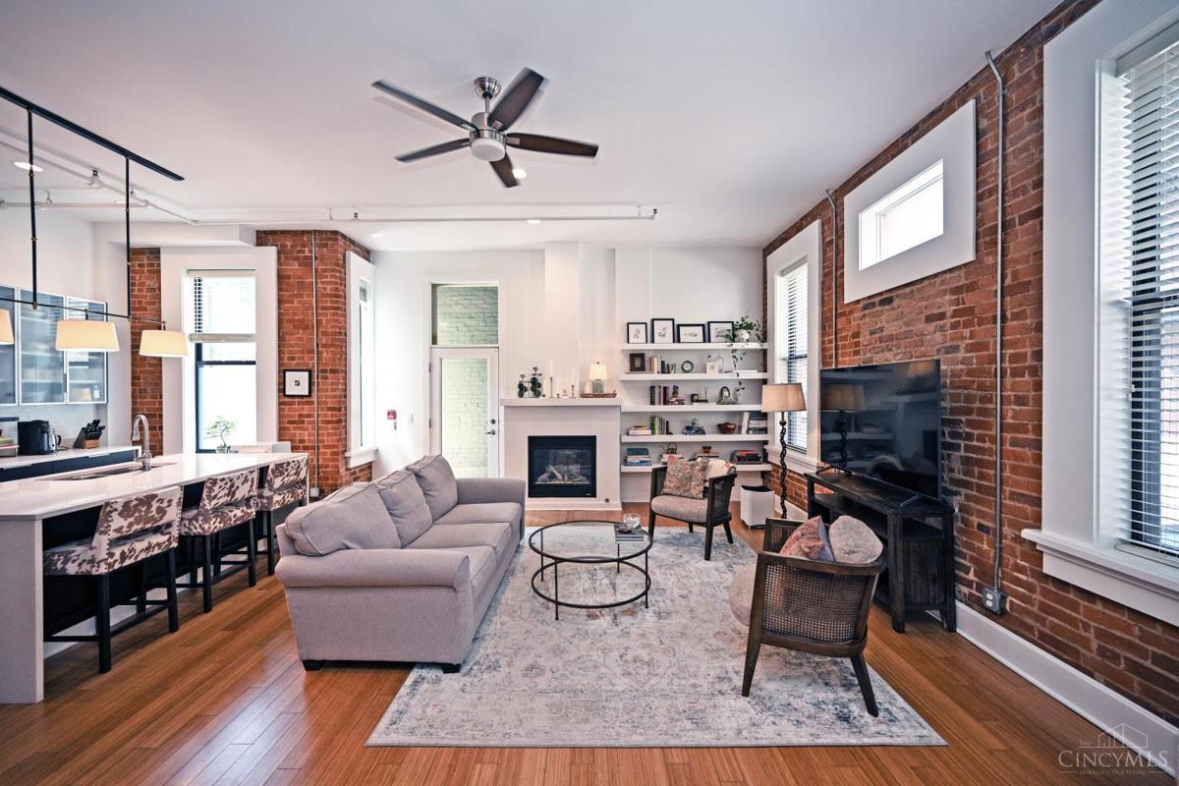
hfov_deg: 104.3
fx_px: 458
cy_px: 393
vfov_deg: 81.2
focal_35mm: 14
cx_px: 590
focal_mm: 14
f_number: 4
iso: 360
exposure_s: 1/60
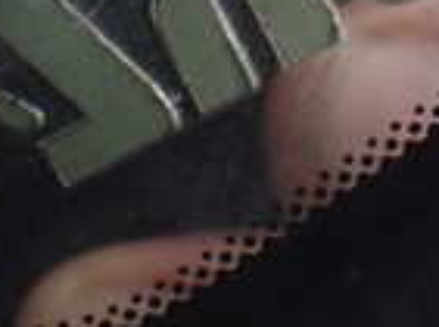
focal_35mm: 128
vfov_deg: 11.0
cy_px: -184
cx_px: 190
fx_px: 1619
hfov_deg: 15.4
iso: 800
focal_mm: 5.4
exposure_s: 1/100
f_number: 2.3
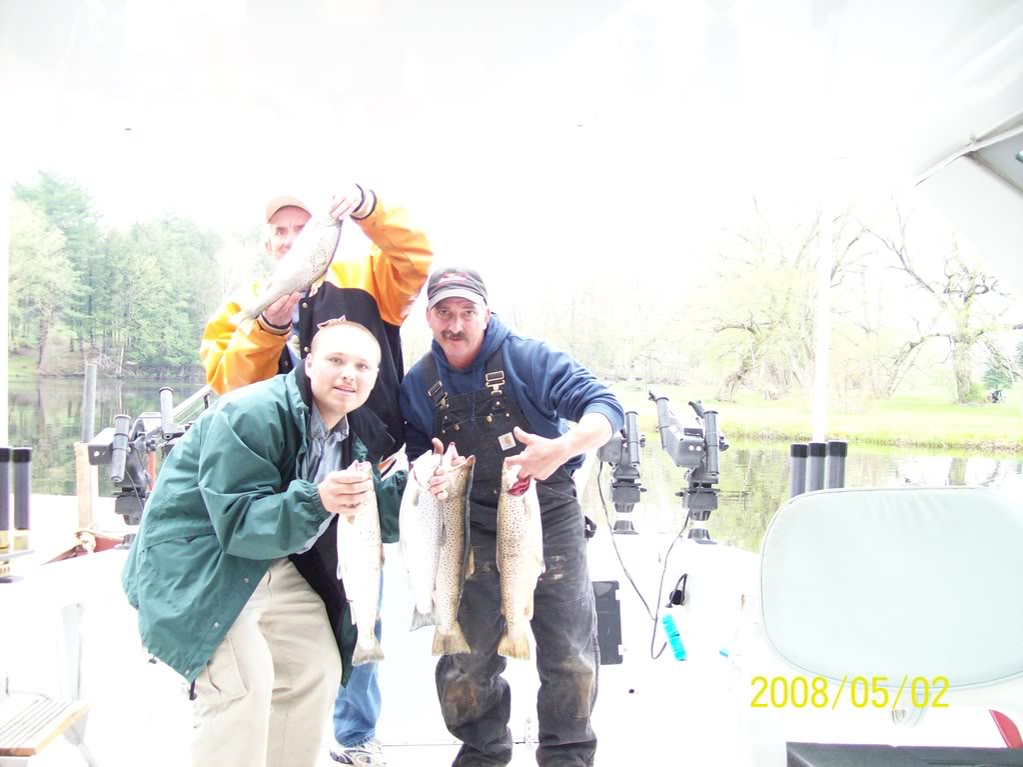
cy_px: 384
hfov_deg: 51.4
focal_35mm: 36
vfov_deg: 39.6
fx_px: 1063
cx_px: 512
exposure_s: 1/44.4
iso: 160
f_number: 2.7
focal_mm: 6
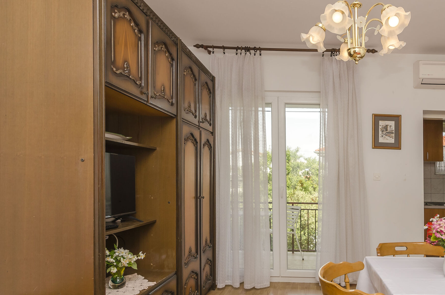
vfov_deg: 52.8
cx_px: 312
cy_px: 167
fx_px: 296
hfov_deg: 70.7
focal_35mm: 24
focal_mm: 10
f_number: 8
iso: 100
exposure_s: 1/200
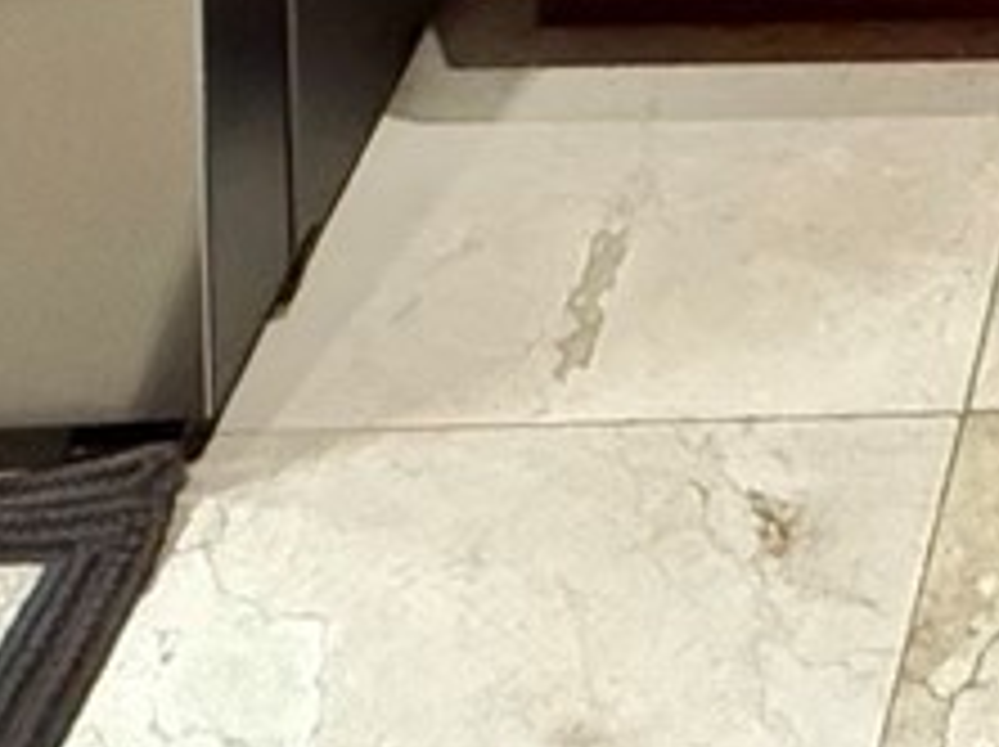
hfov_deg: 16.7
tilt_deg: -2.8
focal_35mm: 101
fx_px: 2912
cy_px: -1930
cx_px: 1719
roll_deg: -0.5
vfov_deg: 9.1
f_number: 2.2
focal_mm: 2.22
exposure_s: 1/60
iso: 1000
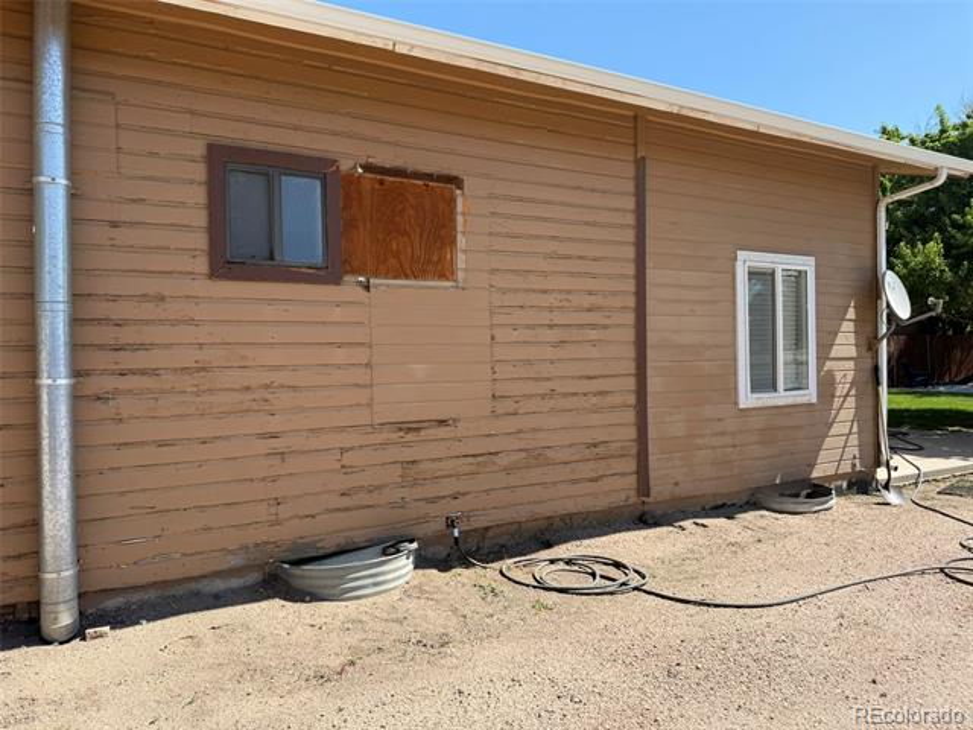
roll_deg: -0.5
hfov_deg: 71.6
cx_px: 486
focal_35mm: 24
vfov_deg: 56.8
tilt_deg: +0.7
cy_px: 365
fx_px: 675
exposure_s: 1/2703
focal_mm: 6.76
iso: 80
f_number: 1.78
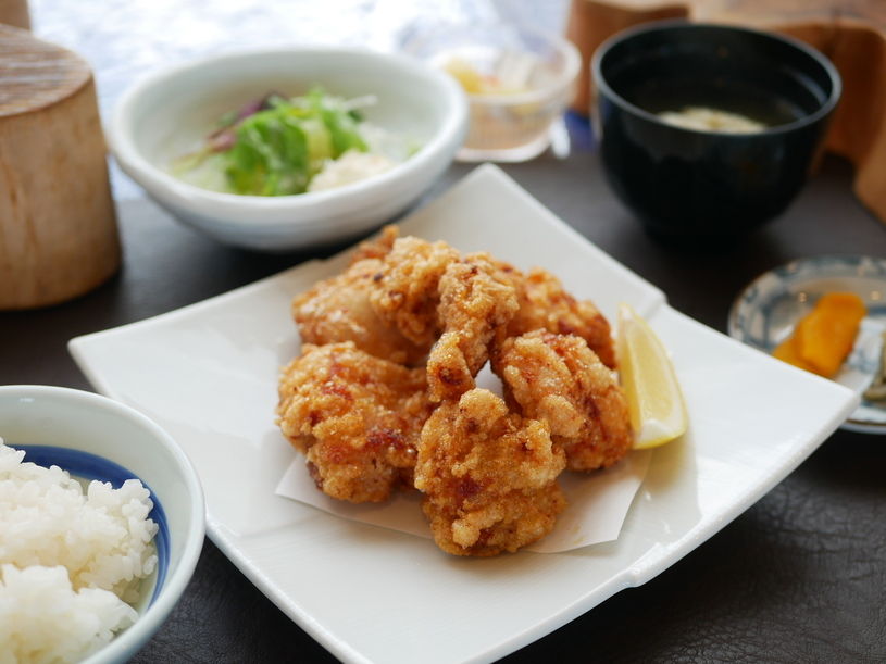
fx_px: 1280
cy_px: 332
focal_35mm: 50
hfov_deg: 38.2
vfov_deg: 29.1
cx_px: 443
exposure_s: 1/200
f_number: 2.5
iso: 200
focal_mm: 25
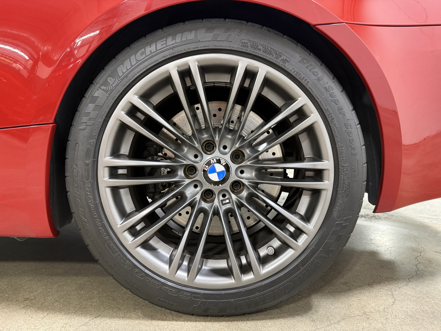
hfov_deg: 71.6
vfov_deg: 56.8
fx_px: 306
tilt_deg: -5.5
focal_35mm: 24
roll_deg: +0.0
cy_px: 166
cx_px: 220
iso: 320
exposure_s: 1/60
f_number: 1.78
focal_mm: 6.76
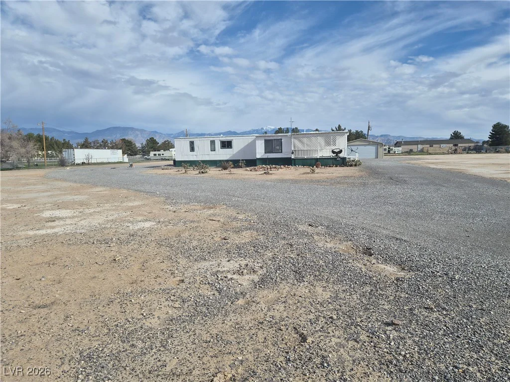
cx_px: 255
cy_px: 191
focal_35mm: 23
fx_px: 339
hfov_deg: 73.9
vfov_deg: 58.9
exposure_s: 1/7696
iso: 64
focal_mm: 5.4
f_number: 1.8
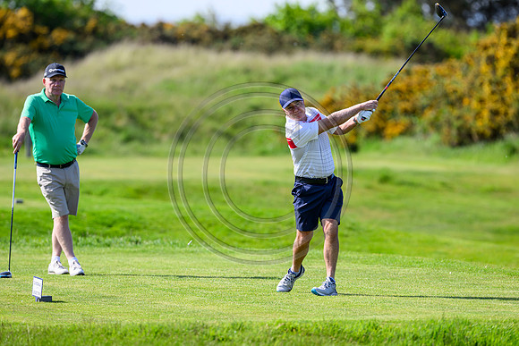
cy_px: 173
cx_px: 260
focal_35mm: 400
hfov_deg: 5.2
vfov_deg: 3.4
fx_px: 5768
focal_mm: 400
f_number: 4.5
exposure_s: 1/2500
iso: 500
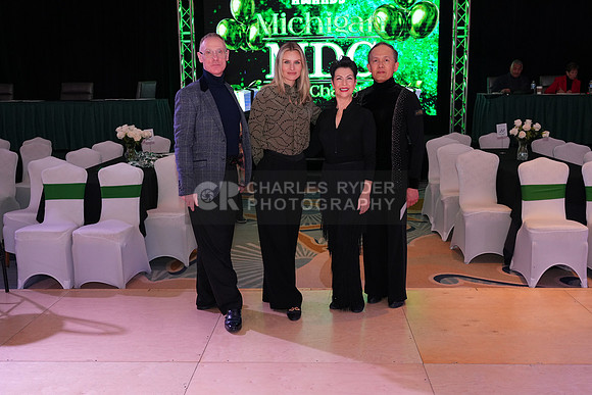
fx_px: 576
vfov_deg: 37.9
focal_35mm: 35
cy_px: 198
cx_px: 296
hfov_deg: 54.4
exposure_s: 1/250
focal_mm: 35
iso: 2000
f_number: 5.6
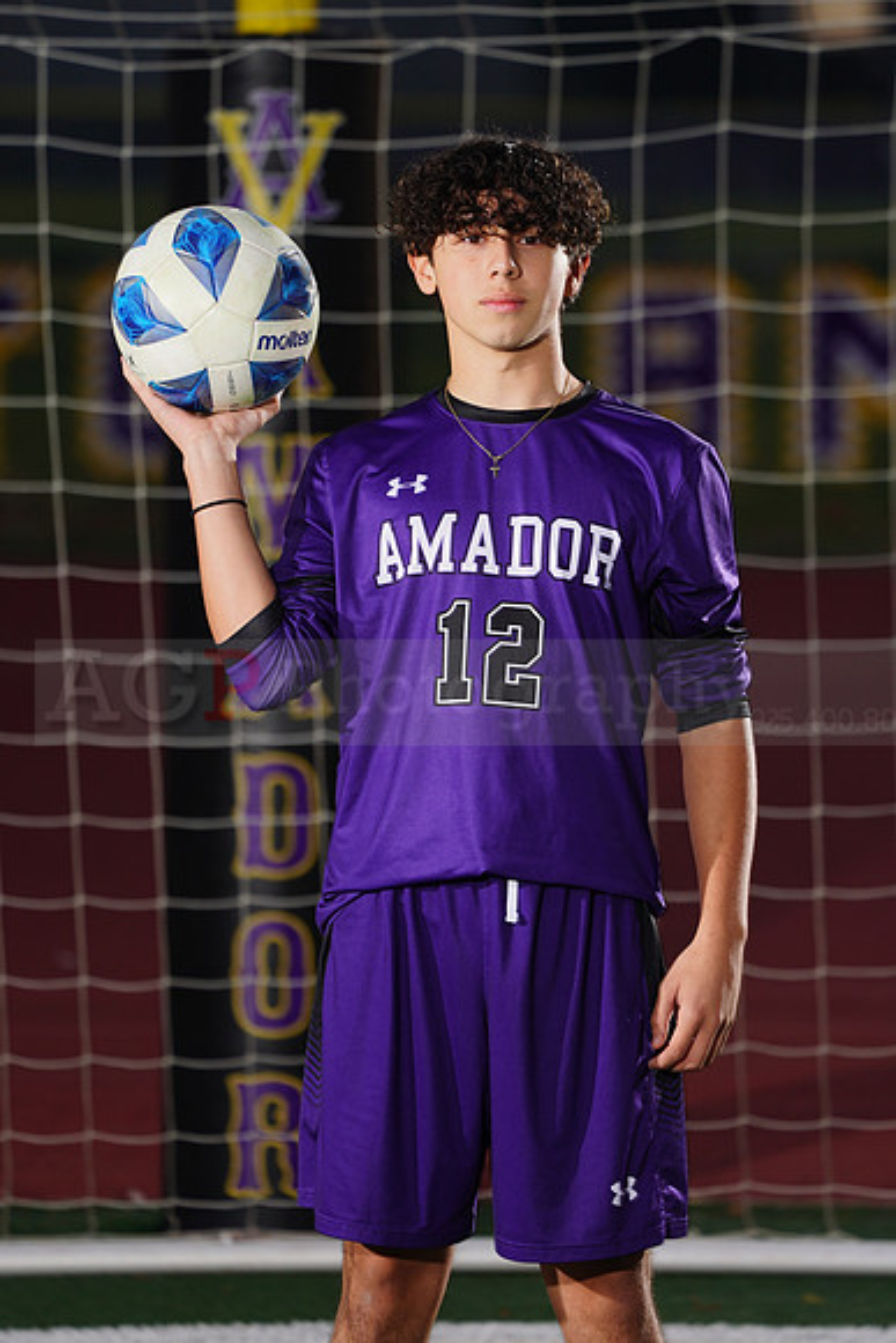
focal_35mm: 361
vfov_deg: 5.7
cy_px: 672
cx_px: 448
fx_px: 13468
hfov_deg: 3.8
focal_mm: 361
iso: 200
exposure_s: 1/200
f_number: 7.1
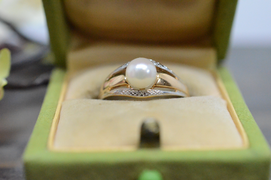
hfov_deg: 33.5
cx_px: 136
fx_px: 451
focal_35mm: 60
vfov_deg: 22.5
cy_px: 90
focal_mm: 40
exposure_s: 1/2500
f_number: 6.3
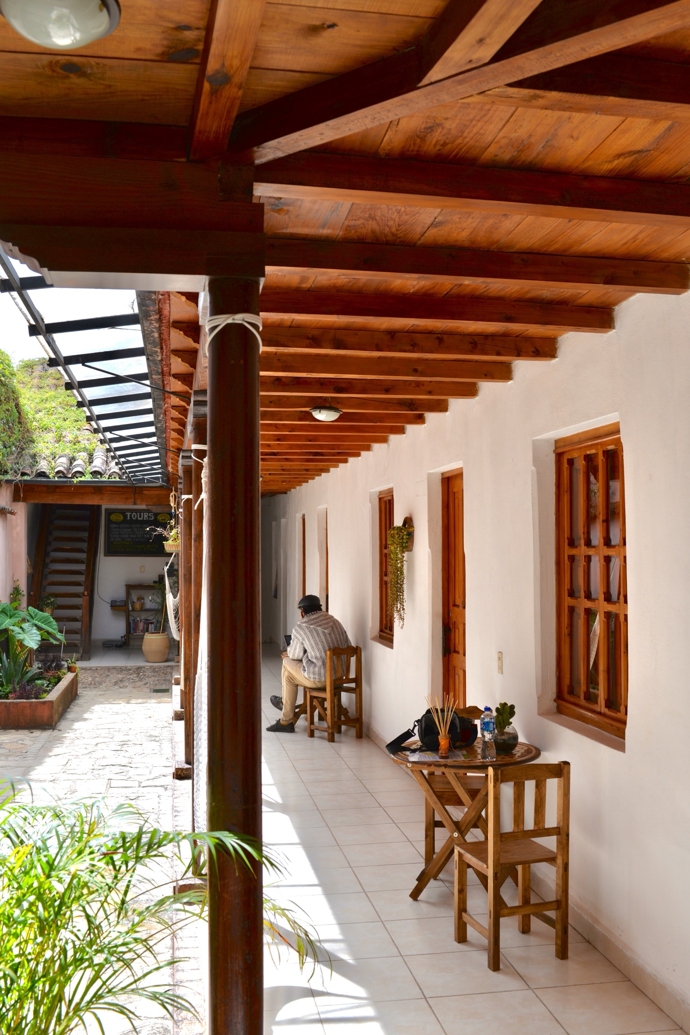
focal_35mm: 35
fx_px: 1006
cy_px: 518
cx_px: 345
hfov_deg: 37.9
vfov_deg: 54.4
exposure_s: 1/250
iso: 110
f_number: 8
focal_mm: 35
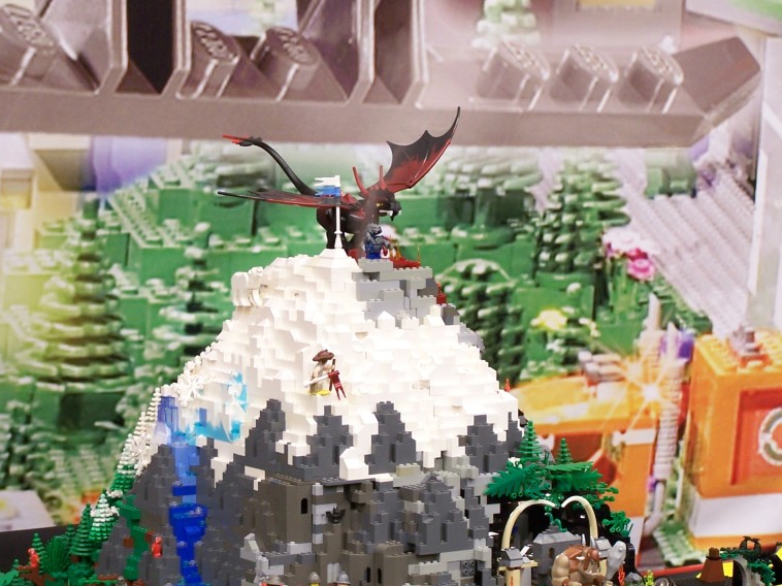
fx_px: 2868
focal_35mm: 127
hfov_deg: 15.5
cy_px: 232
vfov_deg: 11.7
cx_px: 322
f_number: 3.2
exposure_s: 1/2
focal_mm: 15.6
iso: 80
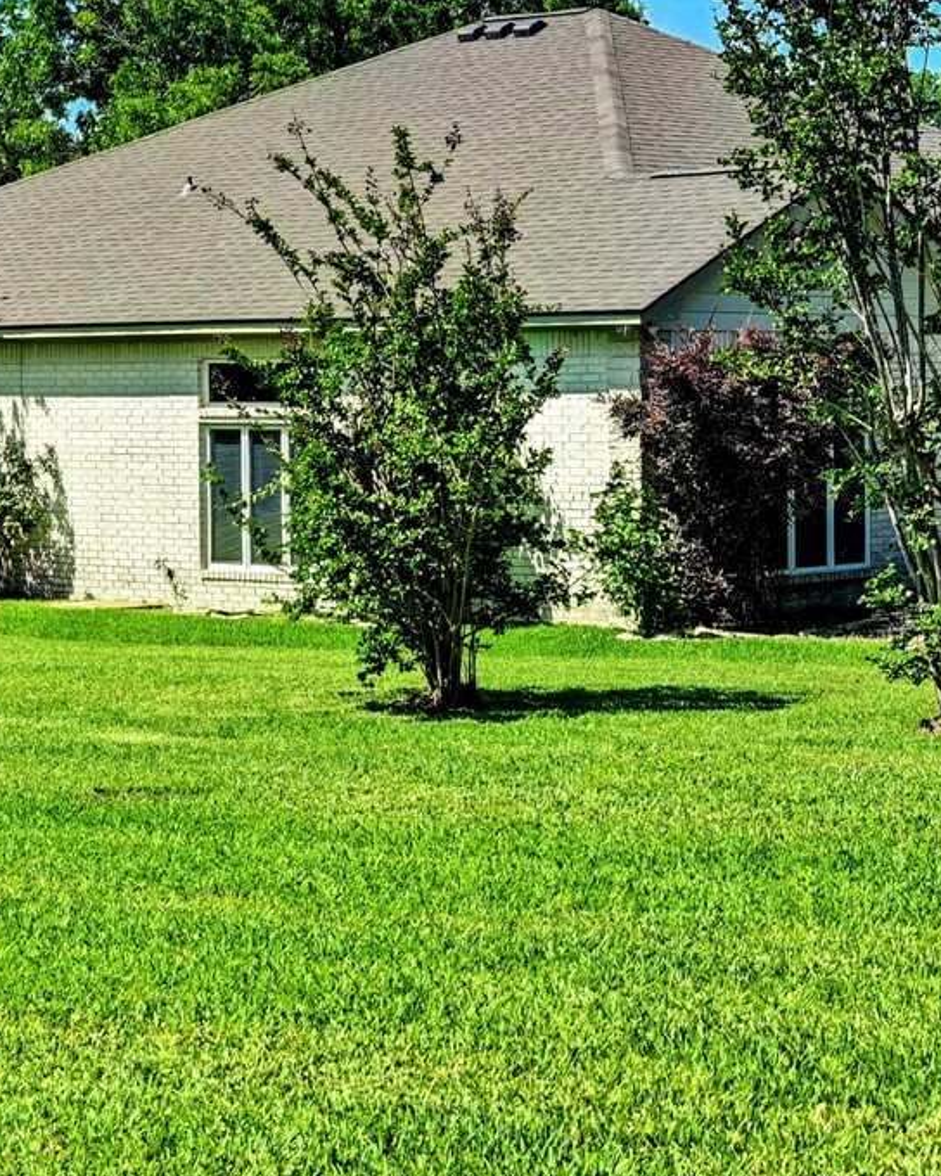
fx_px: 3133
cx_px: 998
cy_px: 419
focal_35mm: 90
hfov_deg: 16.6
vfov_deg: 21.2
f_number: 8
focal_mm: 30
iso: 400
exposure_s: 1/800
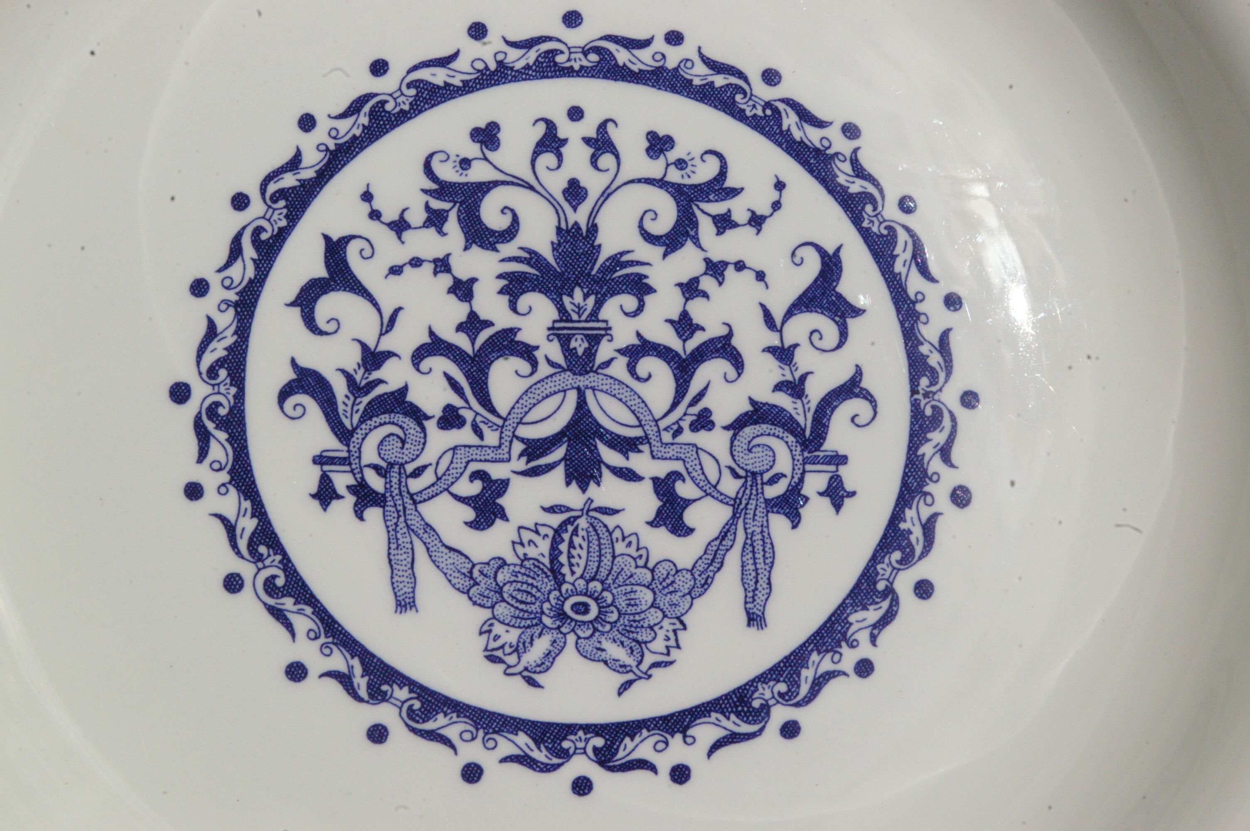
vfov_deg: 34.1
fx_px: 1353
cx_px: 625
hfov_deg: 49.6
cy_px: 416
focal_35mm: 39
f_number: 16
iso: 1600
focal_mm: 26
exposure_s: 1/1500
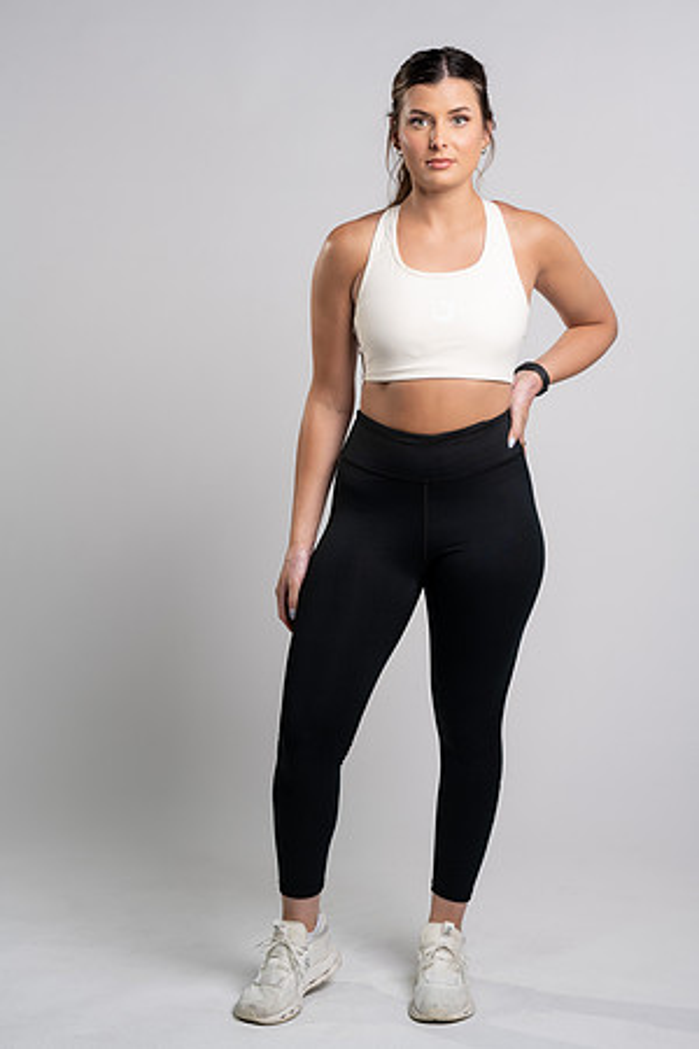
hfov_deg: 16.1
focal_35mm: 85
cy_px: 524
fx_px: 2475
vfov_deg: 23.9
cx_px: 350
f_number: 4
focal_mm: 85
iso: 200
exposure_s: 1/160
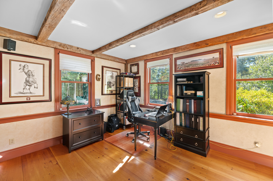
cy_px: 90
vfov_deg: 81.1
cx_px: 136
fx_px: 106
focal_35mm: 14
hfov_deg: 104.3
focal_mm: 14
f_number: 9
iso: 320
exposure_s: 1/2
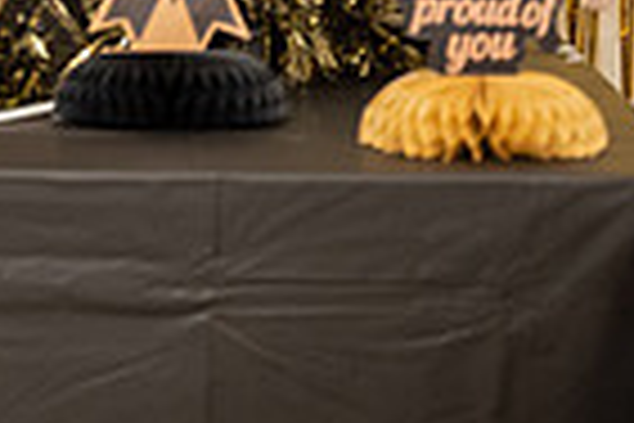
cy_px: -398
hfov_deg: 6.3
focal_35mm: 323
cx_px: -378
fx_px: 5688
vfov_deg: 4.2
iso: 800
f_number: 2.8
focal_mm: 75
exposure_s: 1/160
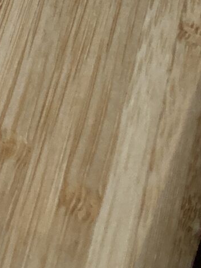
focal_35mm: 151
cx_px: -477
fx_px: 1170
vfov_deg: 12.1
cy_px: -199
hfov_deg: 7.9
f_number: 1.8
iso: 125
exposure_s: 1/60
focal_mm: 3.99
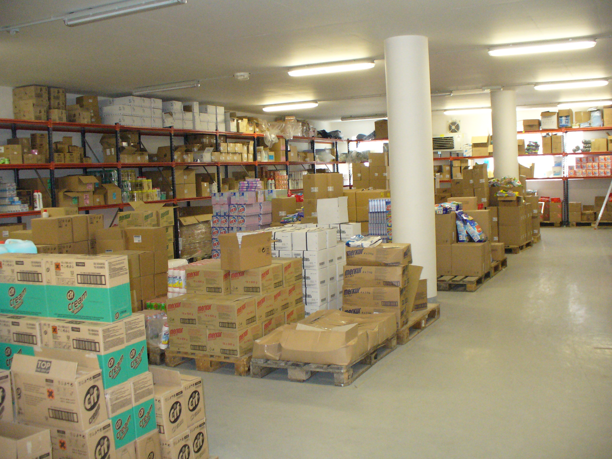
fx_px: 654
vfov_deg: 38.7
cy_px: 230
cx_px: 306
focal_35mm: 37
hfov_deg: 50.1
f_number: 2.8
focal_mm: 6.1
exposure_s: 1/60
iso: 400
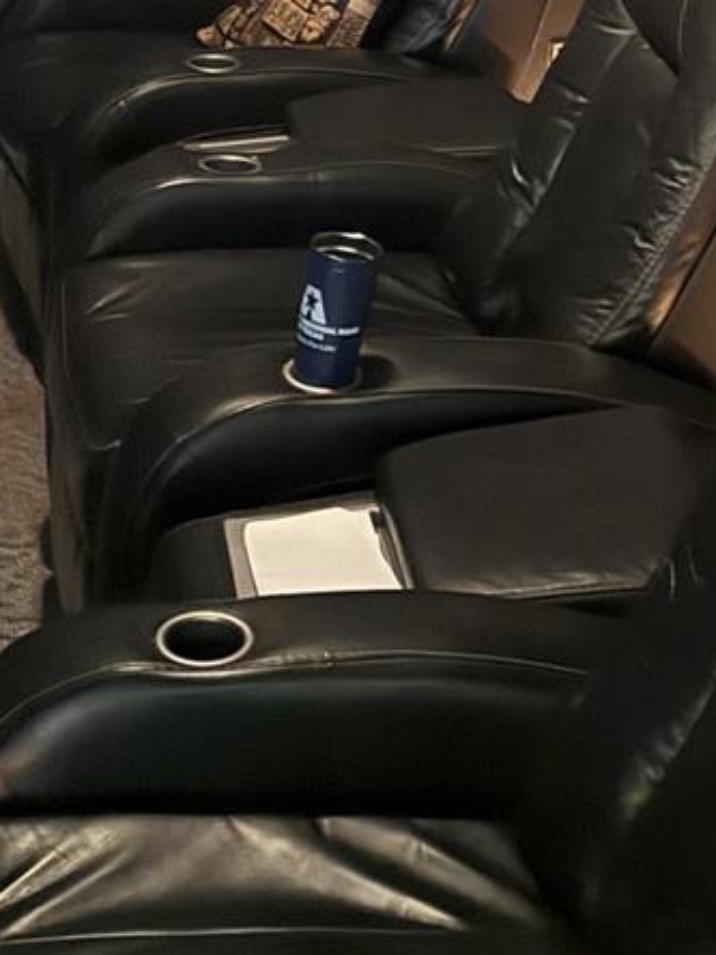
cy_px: -396
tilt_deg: -6.8
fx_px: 2289
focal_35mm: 83
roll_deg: -1.1
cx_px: 669
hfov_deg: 17.5
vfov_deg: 20.7
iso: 1600
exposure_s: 1/24
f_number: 1.78
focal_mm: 6.76
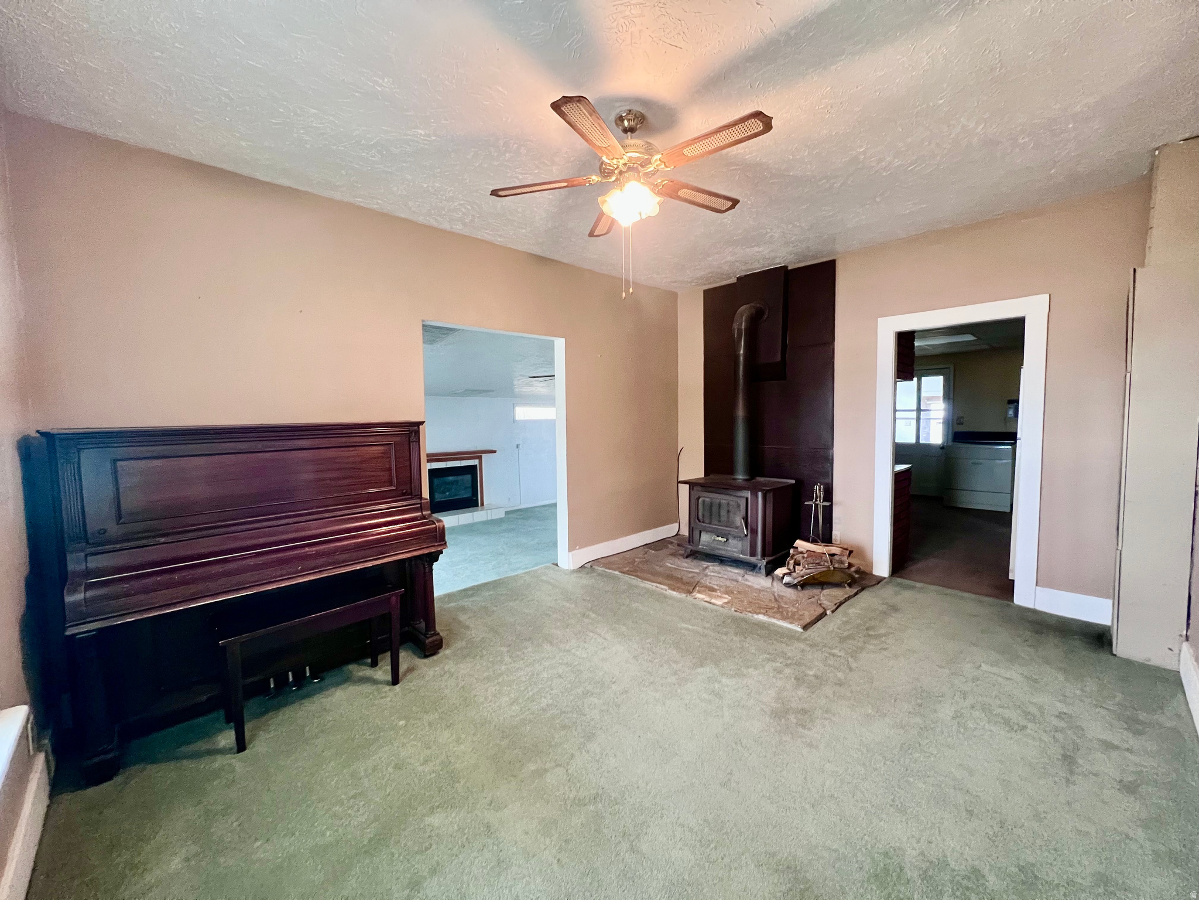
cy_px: 450
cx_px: 600
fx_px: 450
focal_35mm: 13
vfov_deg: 89.9
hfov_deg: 106.2
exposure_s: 1/60
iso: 640
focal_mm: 1.57
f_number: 1.8
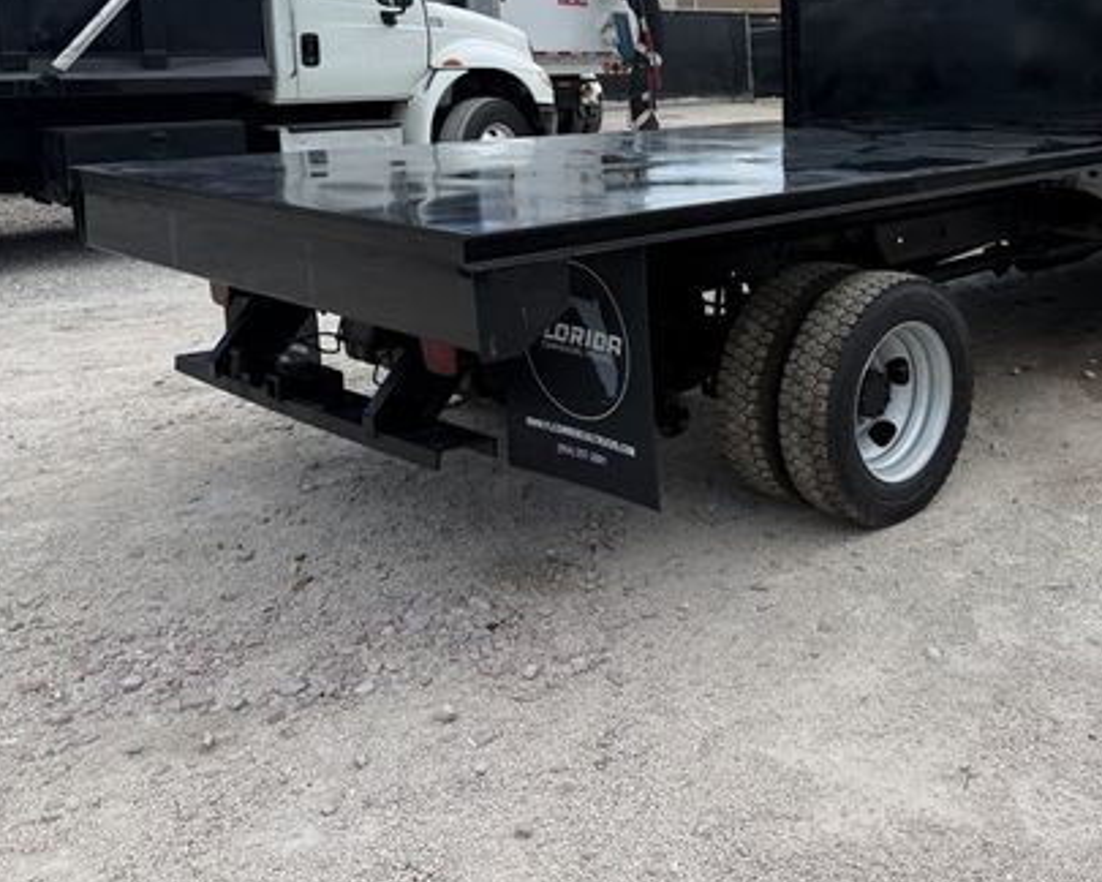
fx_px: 1207
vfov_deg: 39.3
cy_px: 242
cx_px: 797
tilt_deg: -4.6
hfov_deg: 47.6
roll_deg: +0.6
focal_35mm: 37
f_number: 1.78
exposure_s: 1/3953
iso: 80
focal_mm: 6.76
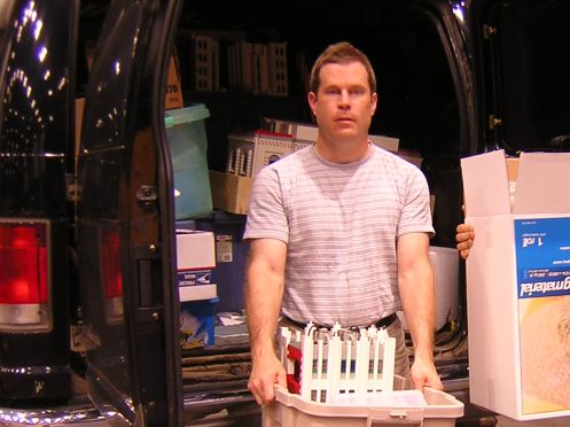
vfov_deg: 25.1
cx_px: 440
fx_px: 954
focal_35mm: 58
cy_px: 271
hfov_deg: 32.5
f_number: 2.6
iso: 100
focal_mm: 4.7
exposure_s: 1/3.8
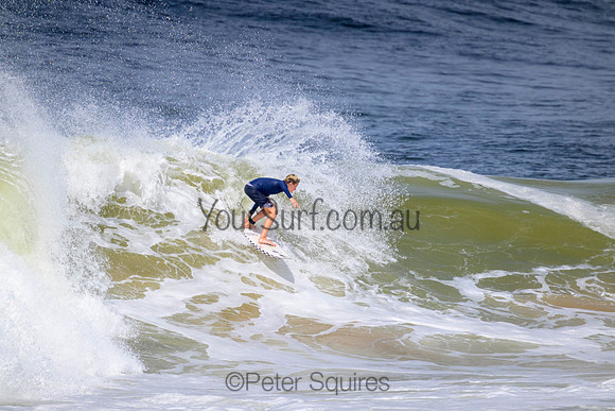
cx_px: 308
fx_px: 13669
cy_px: 206
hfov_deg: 2.6
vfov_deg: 1.7
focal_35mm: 800
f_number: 11
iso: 560
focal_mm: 800
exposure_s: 1/2000
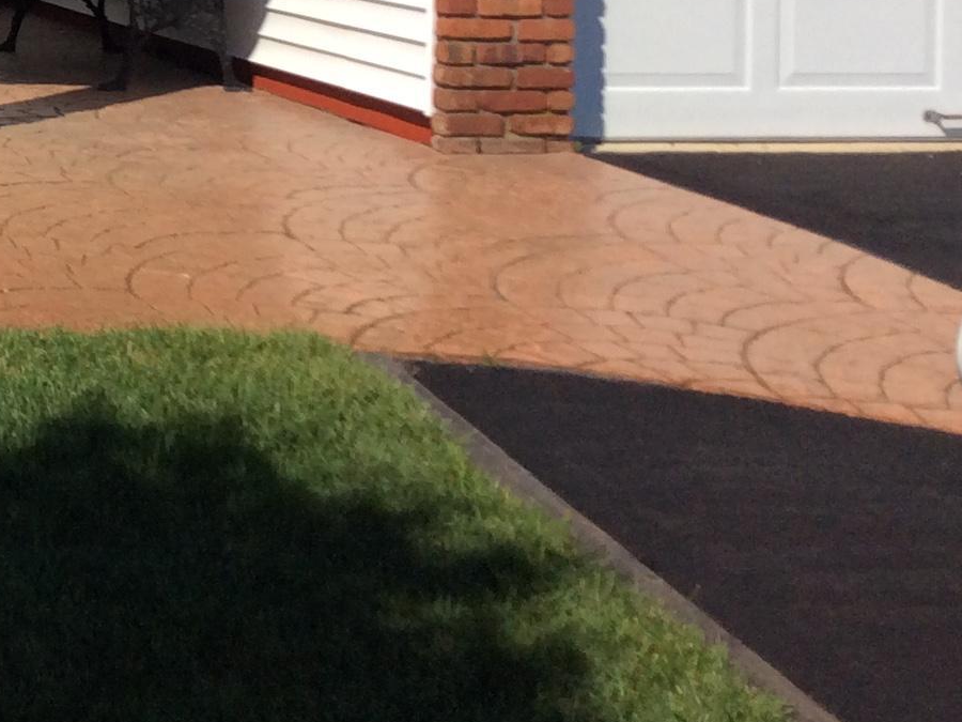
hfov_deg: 19.3
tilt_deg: -1.9
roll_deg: +0.9
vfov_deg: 15.3
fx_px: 2557
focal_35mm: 92
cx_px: -372
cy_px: -212
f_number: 2.4
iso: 32
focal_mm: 3.3
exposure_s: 1/2045
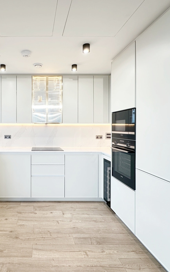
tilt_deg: +0.6
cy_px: 128
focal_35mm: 22
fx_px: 163
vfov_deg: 79.6
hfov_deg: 52.0
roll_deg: +0.1
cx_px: 37
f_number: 2.2
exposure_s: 1/100
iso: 160
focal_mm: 2.22
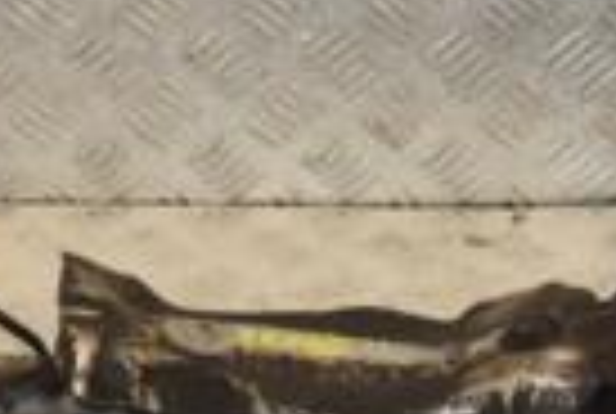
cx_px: 207
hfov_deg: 17.3
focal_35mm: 118
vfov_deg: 11.7
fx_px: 2023
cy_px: 180
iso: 800
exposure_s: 1/160
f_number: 8
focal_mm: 18
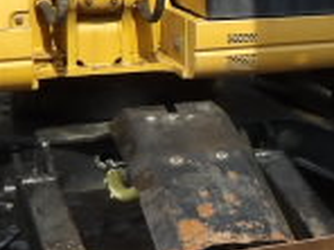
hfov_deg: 13.7
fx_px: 1129
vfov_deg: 12.5
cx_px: 718
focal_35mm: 117
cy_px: 9
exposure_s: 1/1088
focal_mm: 4.9
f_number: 3
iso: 100
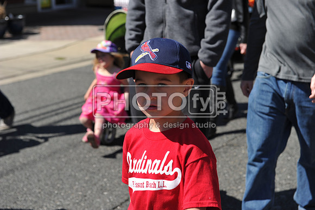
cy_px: 105
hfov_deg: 28.9
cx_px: 158
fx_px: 612
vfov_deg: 19.4
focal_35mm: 70
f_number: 5
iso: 200
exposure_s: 1/800
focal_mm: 70
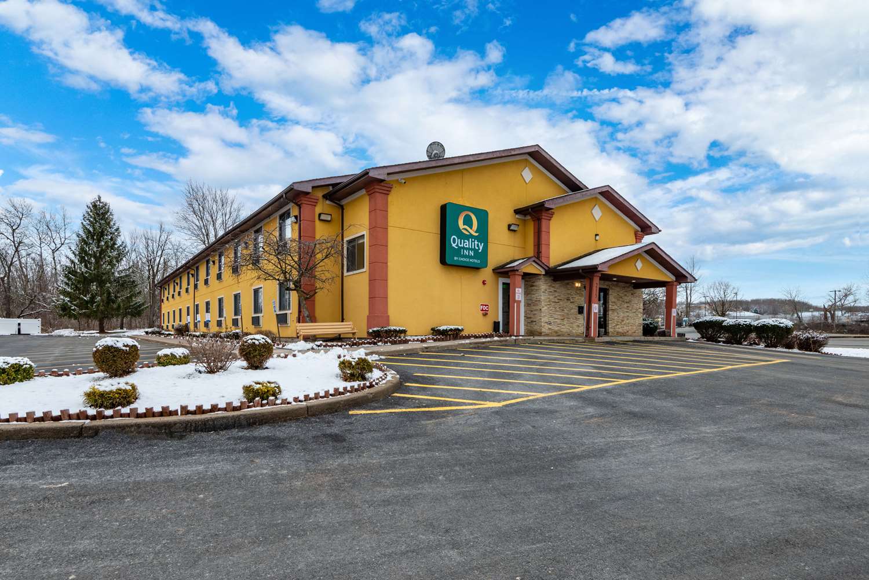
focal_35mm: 16
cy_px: 290
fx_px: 386
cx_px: 434
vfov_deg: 73.8
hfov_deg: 96.7
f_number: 10
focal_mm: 16
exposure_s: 1/30
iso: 100
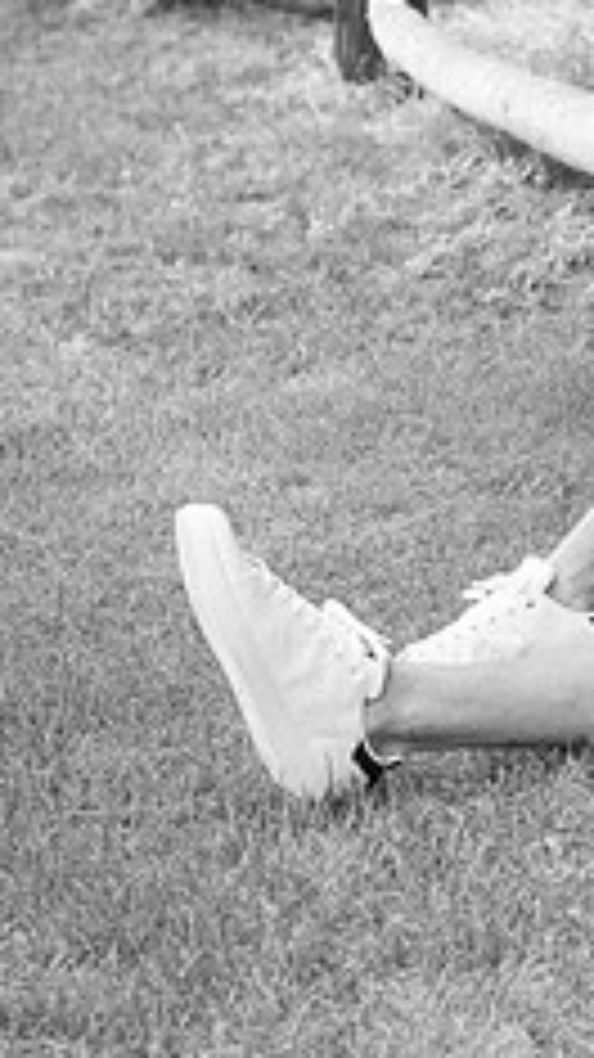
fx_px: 5074
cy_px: 263
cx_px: 1125
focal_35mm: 181
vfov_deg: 11.9
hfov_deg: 6.5
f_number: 5.6
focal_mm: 70
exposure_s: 1/200
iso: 400
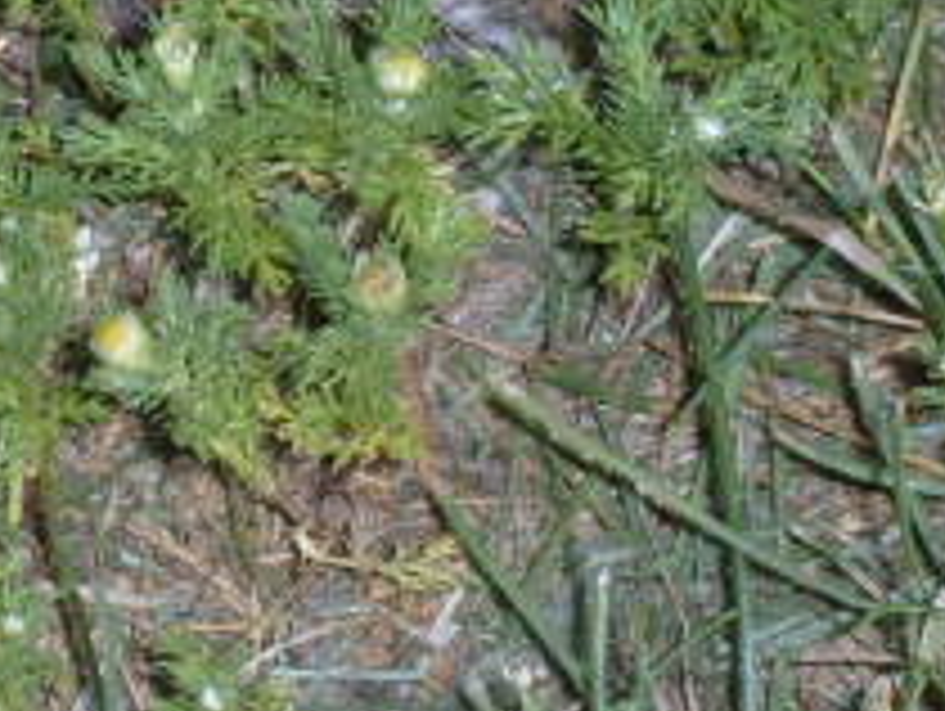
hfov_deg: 6.2
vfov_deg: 4.7
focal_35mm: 320
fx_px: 8746
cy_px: 279
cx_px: 310
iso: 100
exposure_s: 1/60
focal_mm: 17.4
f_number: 10
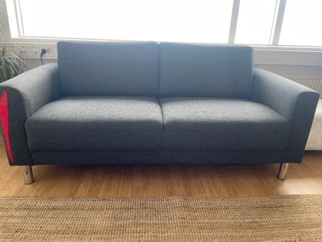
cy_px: 121
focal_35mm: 26
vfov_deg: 53.1
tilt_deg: -21.6
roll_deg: -2.1
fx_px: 242
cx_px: 161
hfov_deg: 67.3
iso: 125
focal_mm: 4.2
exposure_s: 1/106
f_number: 1.6
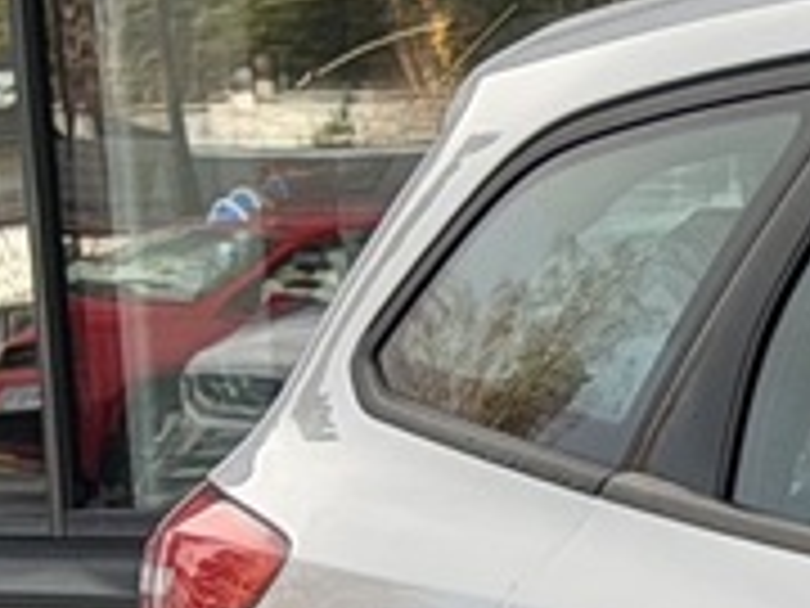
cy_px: 910
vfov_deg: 3.9
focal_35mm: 383
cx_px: 2830
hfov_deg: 4.8
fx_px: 8962
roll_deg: +1.4
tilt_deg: -5.4
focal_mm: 6.76
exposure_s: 1/1715
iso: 64
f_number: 1.78
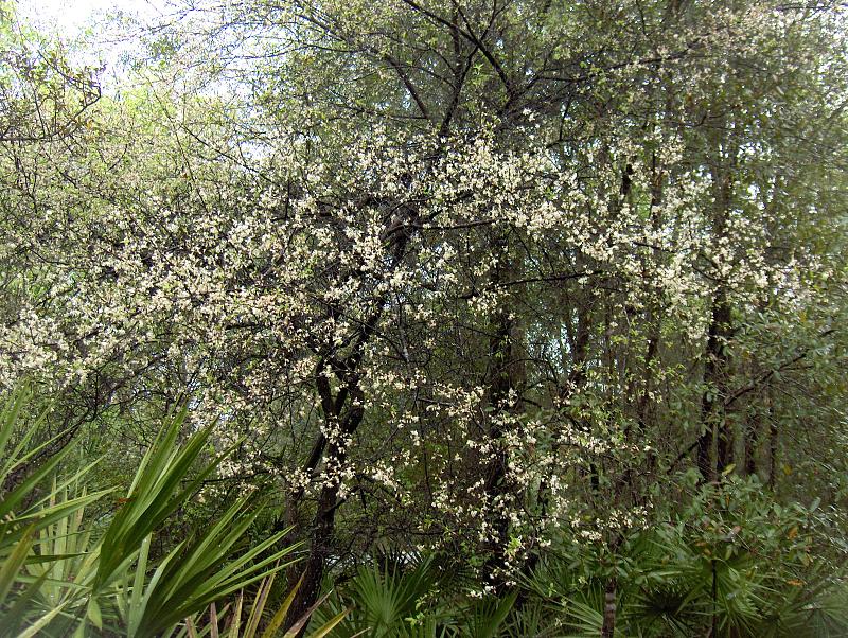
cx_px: 424
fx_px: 957
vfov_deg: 36.9
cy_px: 319
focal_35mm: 39
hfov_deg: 47.8
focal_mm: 8
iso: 200
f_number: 2.8
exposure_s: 1/112
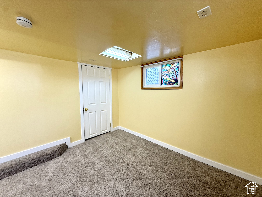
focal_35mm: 14
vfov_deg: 85.7
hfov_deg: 102.1
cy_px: 98
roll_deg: +0.1
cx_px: 131
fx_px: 106
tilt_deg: -4.1
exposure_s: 1/120
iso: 125
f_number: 2.2
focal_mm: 2.22
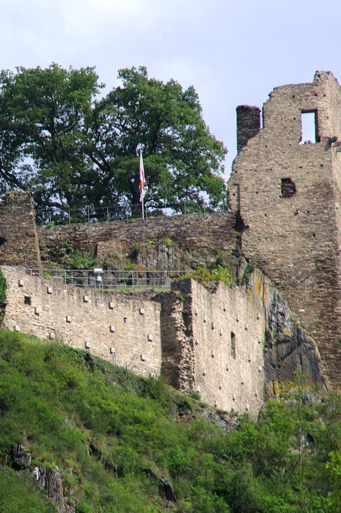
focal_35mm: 307
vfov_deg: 6.7
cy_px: 256
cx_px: 29
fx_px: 4360
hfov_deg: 4.5
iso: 200
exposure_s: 1/200
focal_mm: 135
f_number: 11
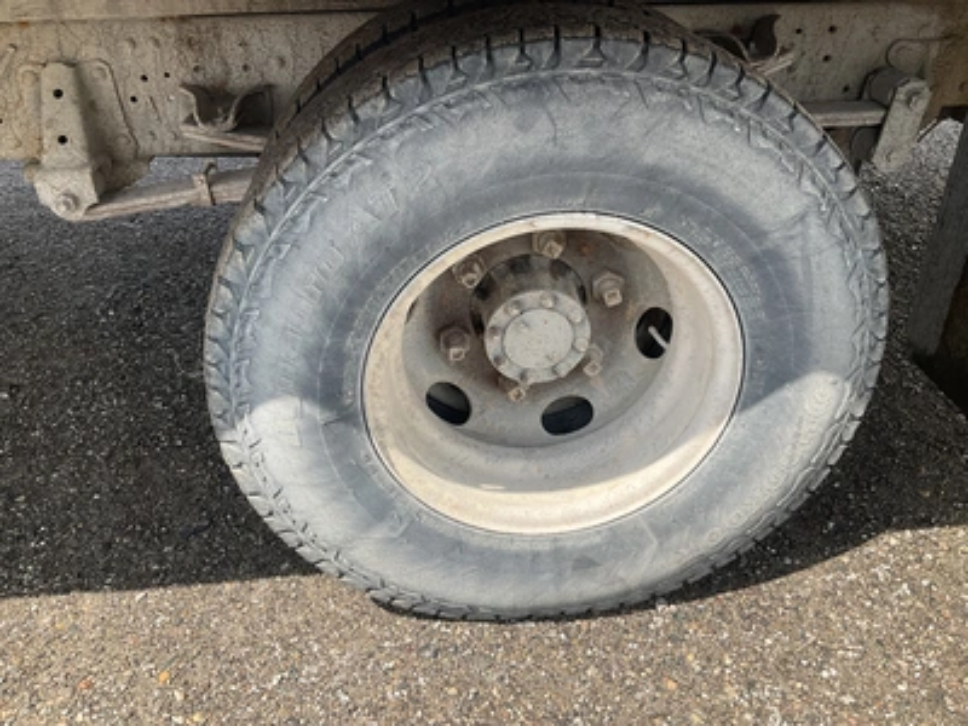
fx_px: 811
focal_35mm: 29
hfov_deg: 61.7
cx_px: 484
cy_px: 363
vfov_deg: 48.2
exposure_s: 1/606
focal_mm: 3
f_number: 1.8
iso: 25
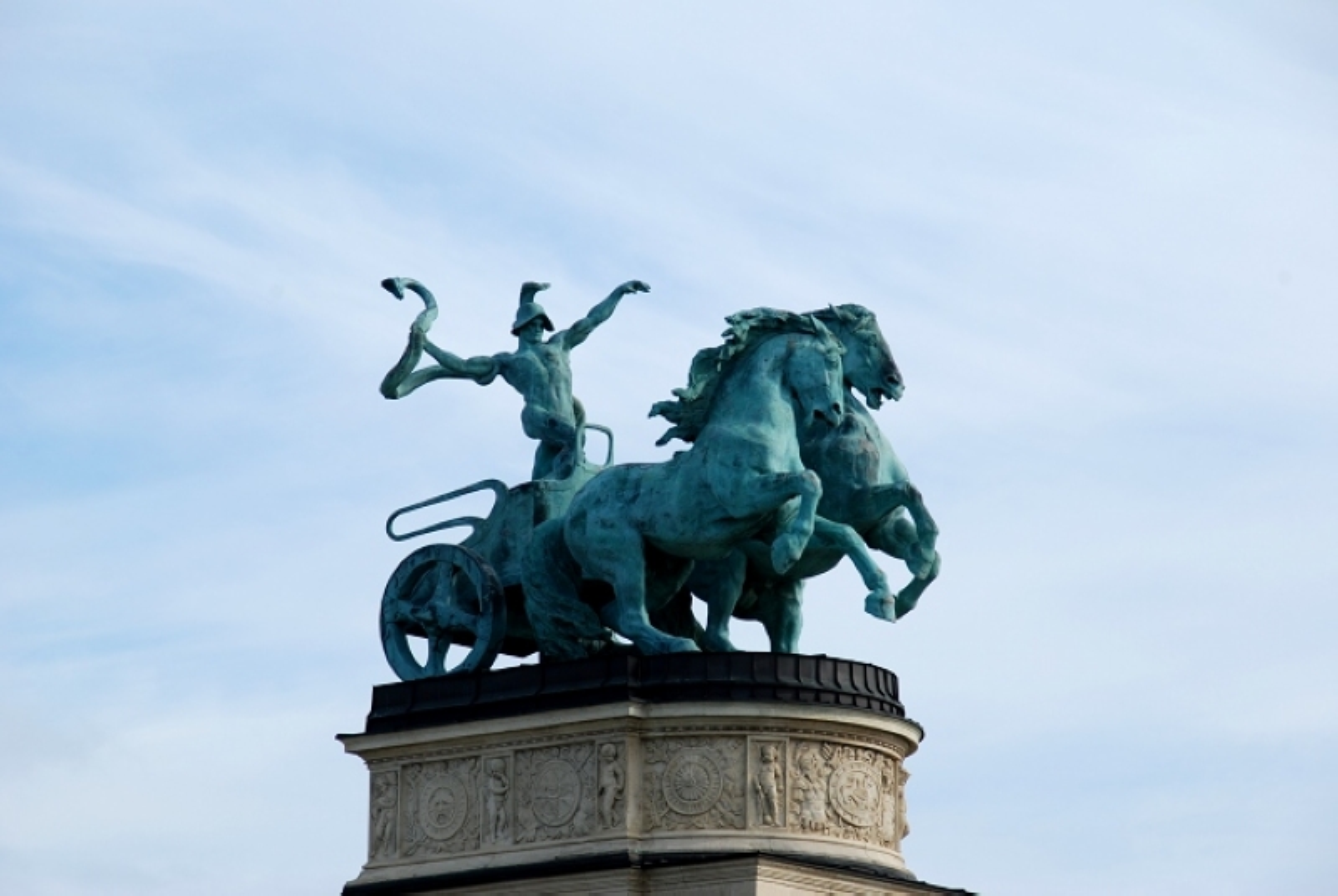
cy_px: 448
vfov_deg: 6.8
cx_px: 669
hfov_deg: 10.1
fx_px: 7537
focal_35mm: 202
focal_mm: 135
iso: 100
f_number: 11
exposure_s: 1/125
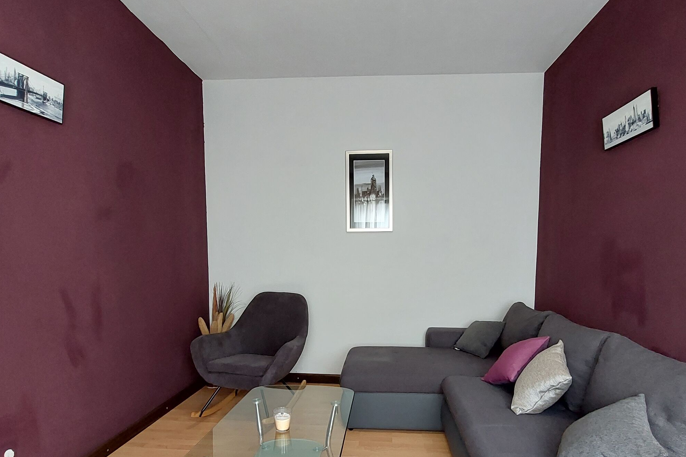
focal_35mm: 19
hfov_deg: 86.8
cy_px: 285
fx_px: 362
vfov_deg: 63.7
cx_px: 365
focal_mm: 1.74
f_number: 2.2
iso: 200
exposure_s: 1/50
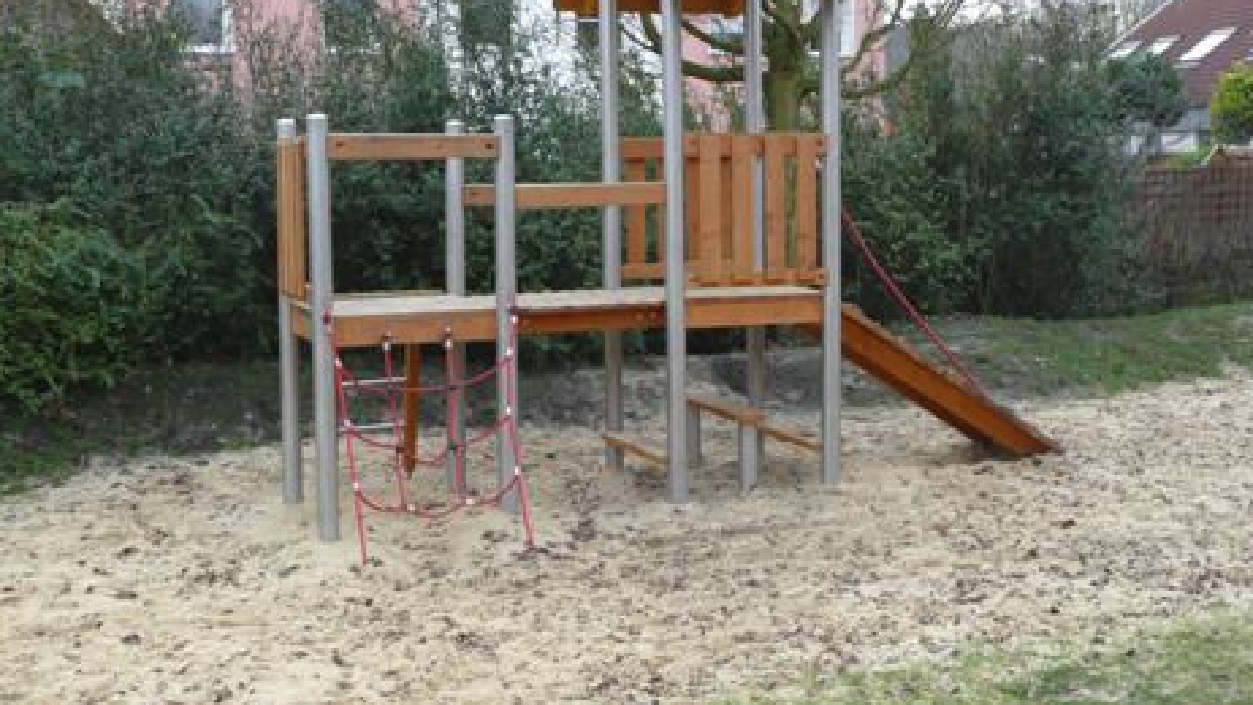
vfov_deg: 27.0
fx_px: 1462
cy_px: 263
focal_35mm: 44
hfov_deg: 46.4
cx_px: 628
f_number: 3.9
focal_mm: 6.5
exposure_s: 1/60
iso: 100
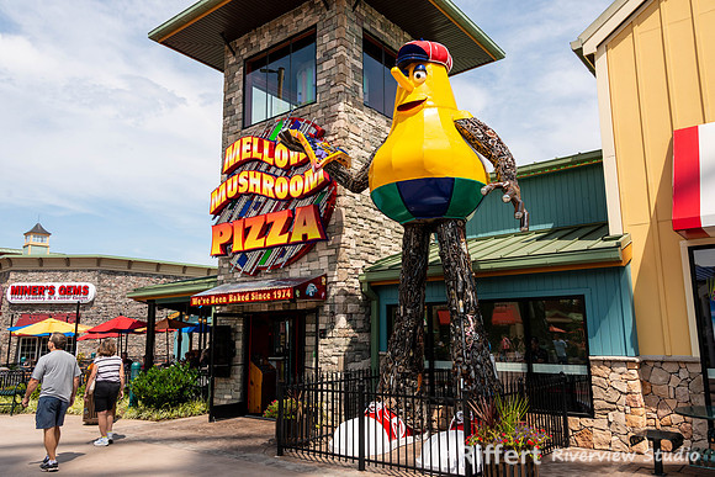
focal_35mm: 28
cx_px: 358
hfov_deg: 65.5
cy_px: 238
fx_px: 556
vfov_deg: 46.4
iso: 100
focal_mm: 28
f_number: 7.1
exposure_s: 1/320
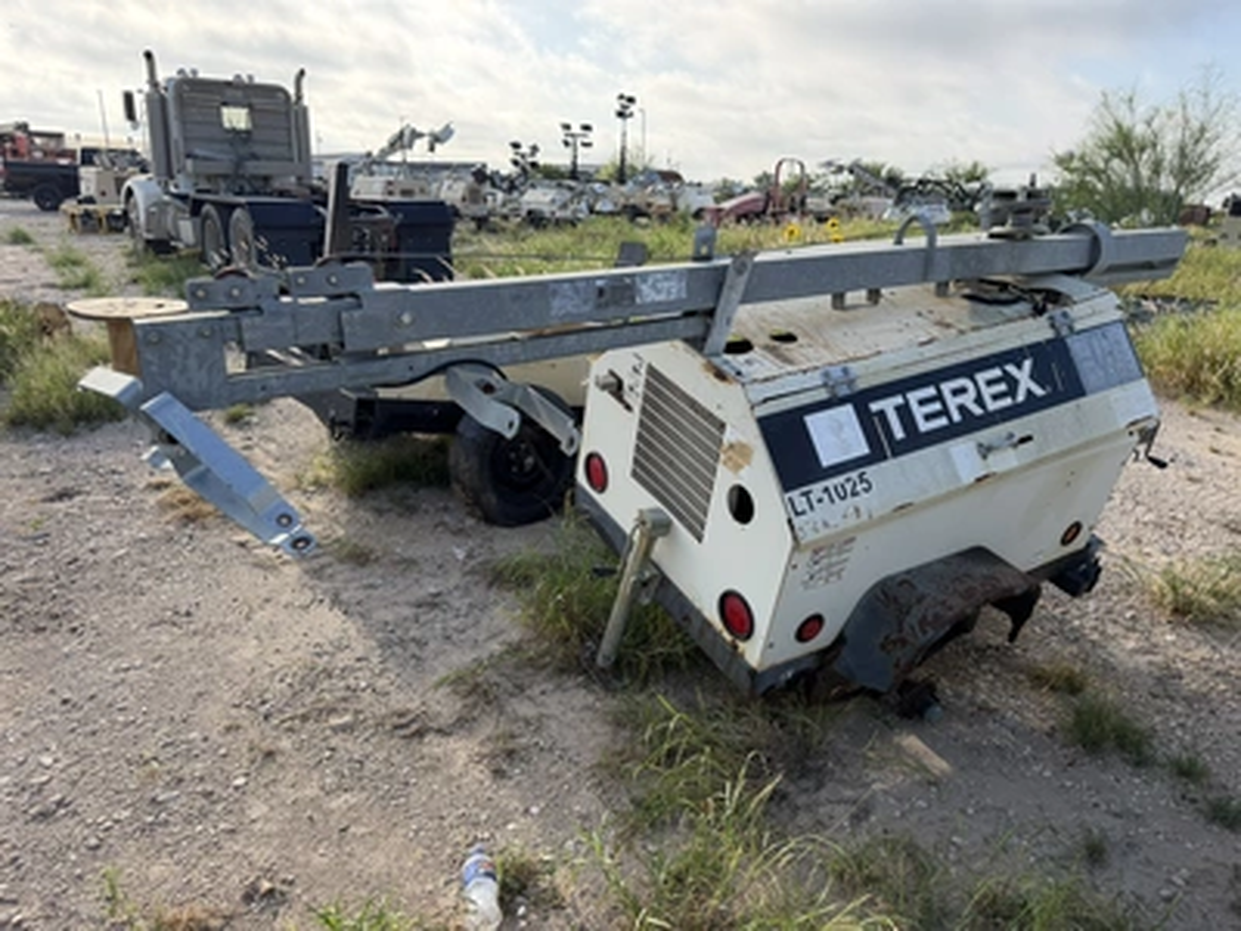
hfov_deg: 71.6
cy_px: 466
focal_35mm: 24
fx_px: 860
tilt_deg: -16.2
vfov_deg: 56.8
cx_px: 620
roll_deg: -2.4
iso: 100
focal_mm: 6.76
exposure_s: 1/2801
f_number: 1.78
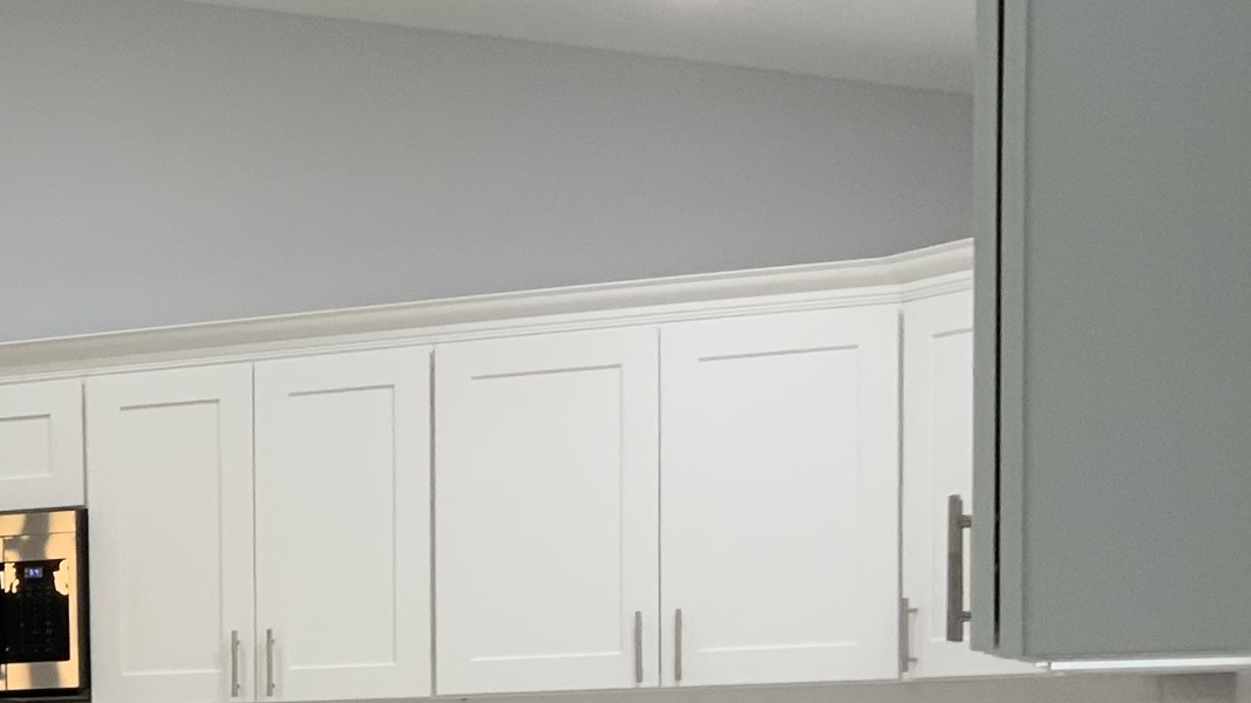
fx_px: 3018
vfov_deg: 12.8
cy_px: 980
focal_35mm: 91
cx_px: -329
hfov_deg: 21.4
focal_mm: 3
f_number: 1.8
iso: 40
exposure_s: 1/60
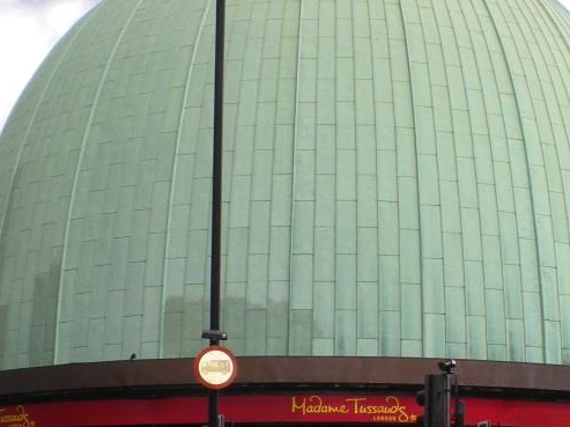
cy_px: 340
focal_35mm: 79
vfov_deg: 18.5
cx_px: 339
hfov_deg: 24.7
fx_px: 1300
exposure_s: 1/227
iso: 77
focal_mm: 6.3
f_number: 4.6
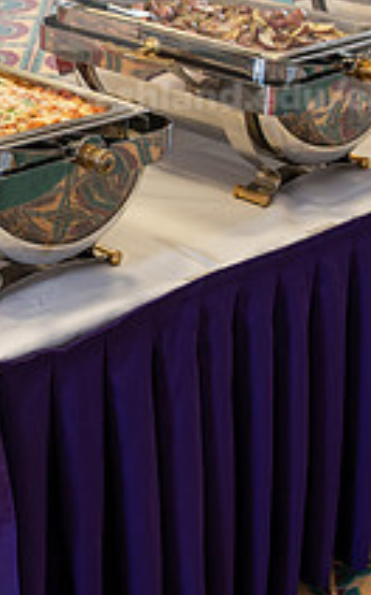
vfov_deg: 21.7
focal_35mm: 95
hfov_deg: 13.2
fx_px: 1541
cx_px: -141
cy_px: 156
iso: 400
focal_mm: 34
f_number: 3.5
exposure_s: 1/80
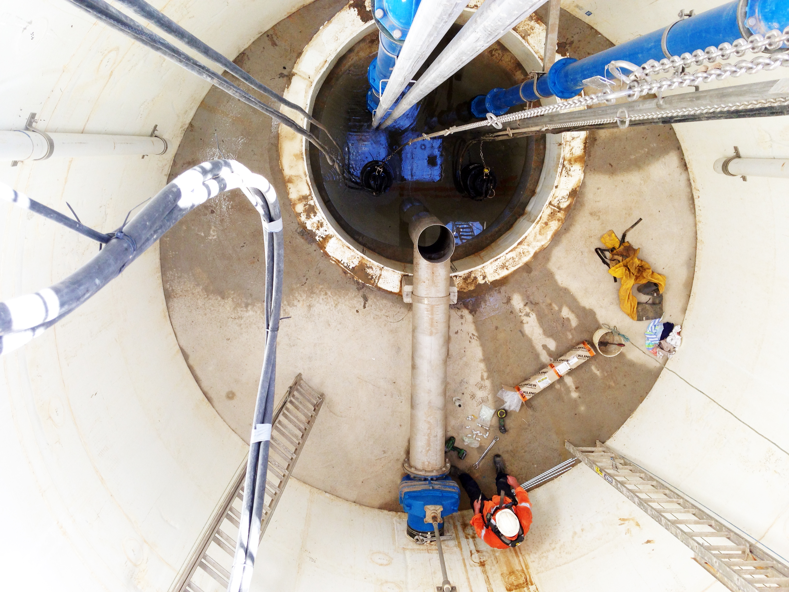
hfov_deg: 55.4
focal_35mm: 33
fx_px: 752
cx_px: 394
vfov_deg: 42.9
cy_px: 296
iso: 50
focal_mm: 4.12
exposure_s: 1/60
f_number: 2.4
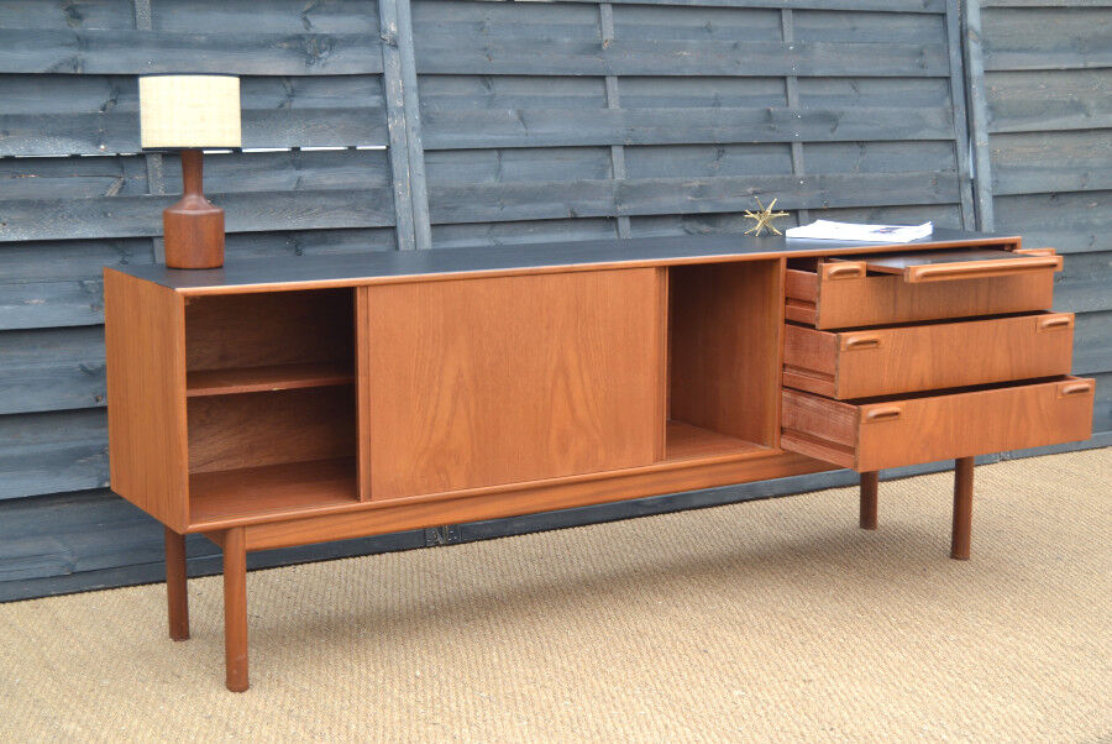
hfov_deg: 35.0
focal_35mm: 57
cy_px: 372
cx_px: 556
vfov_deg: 23.8
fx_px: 1762
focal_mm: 38
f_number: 5.6
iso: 200
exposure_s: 1/125
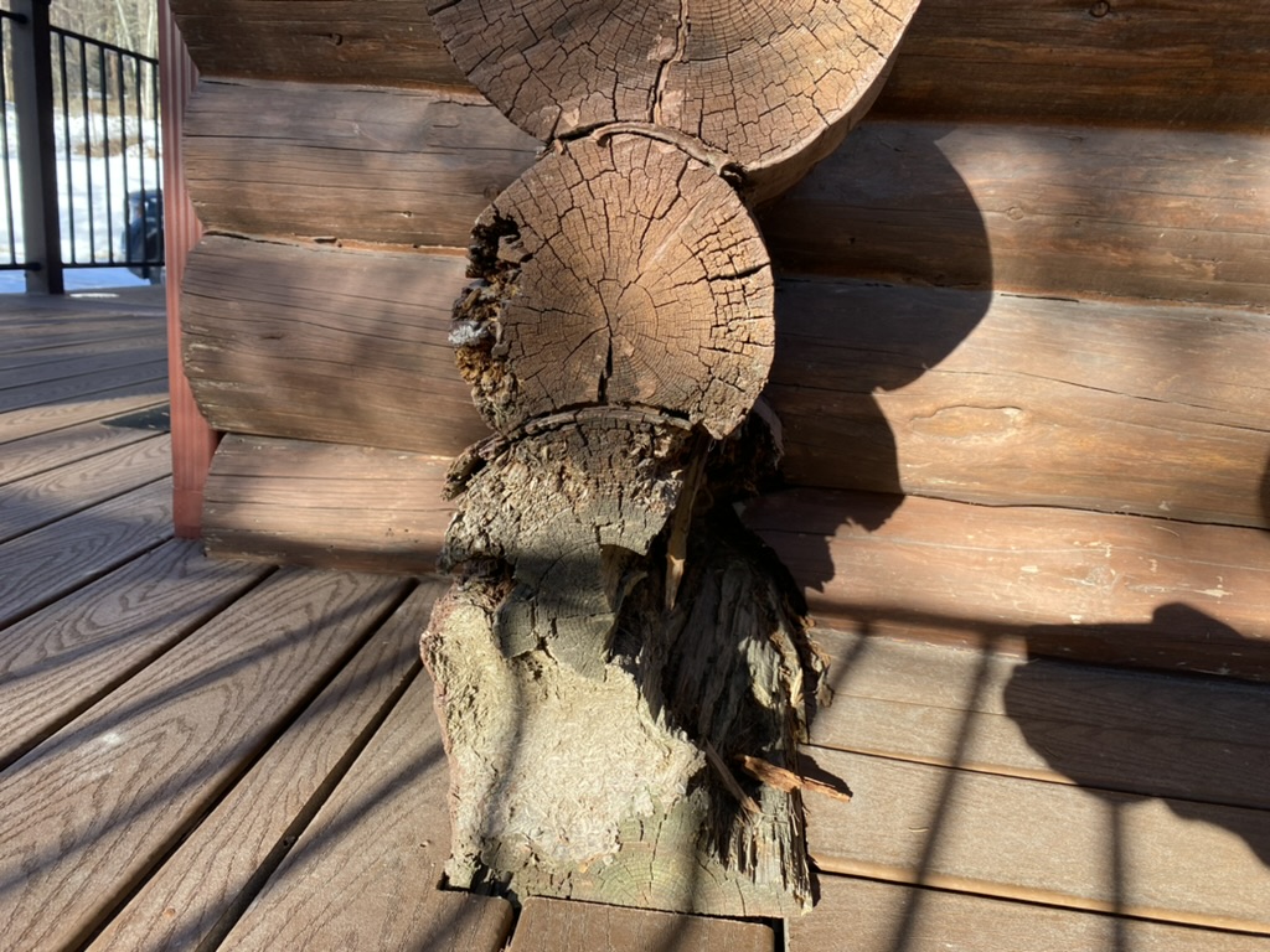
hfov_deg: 67.3
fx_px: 954
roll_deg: -5.3
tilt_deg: -13.2
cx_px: 635
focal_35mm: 26
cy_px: 476
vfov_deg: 53.1
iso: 32
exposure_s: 1/352
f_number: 1.8
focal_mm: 4.25
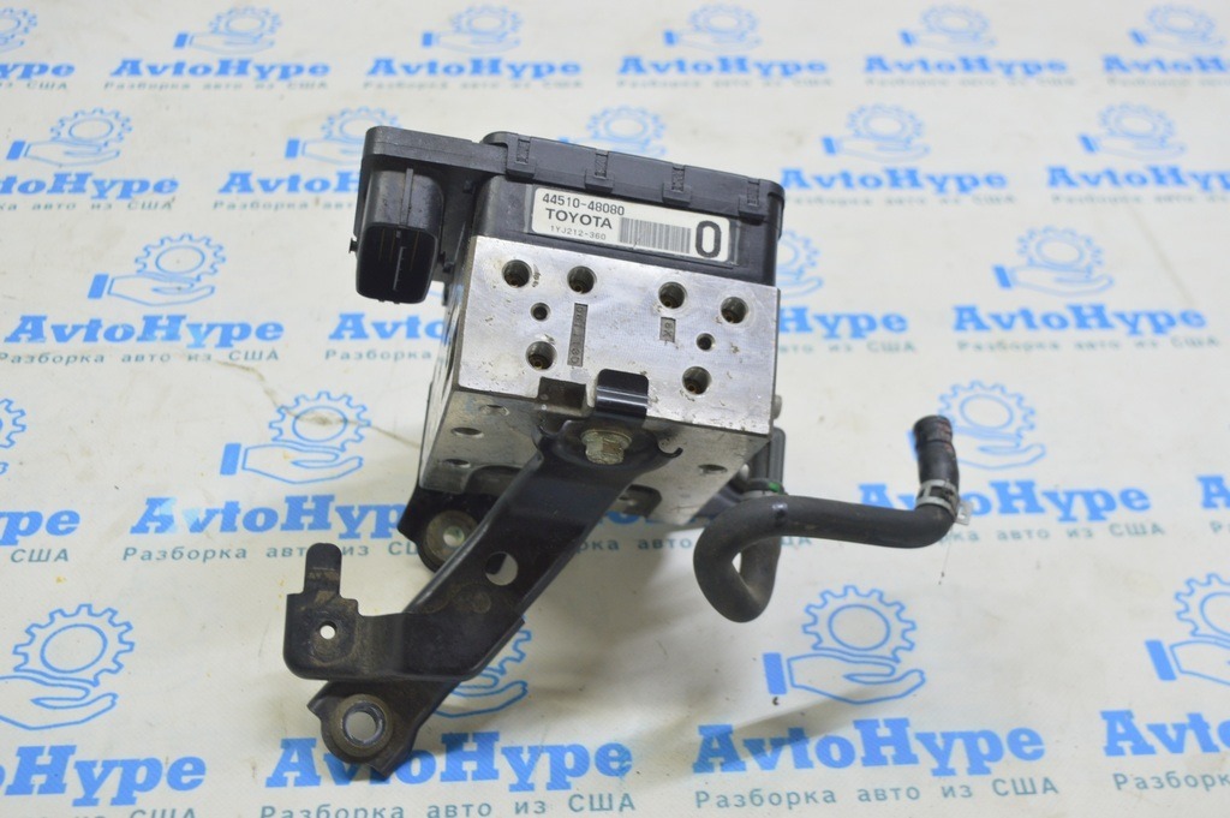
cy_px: 409
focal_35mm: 45
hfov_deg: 43.6
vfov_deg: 29.8
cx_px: 615
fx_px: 1536
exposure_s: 1/20
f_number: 5.6
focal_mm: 30
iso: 400
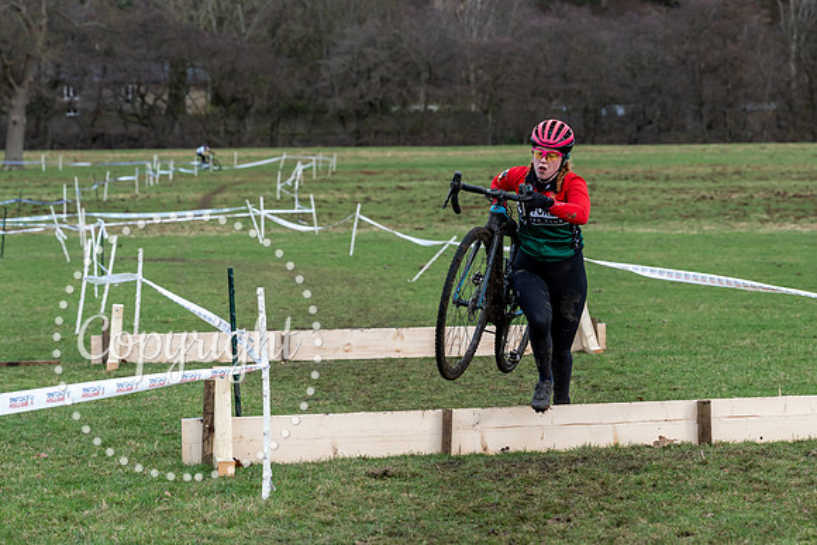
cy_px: 181
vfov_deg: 12.5
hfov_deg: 18.6
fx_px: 2481
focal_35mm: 109
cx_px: 546
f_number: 3.5
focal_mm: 70
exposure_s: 1/640
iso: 640
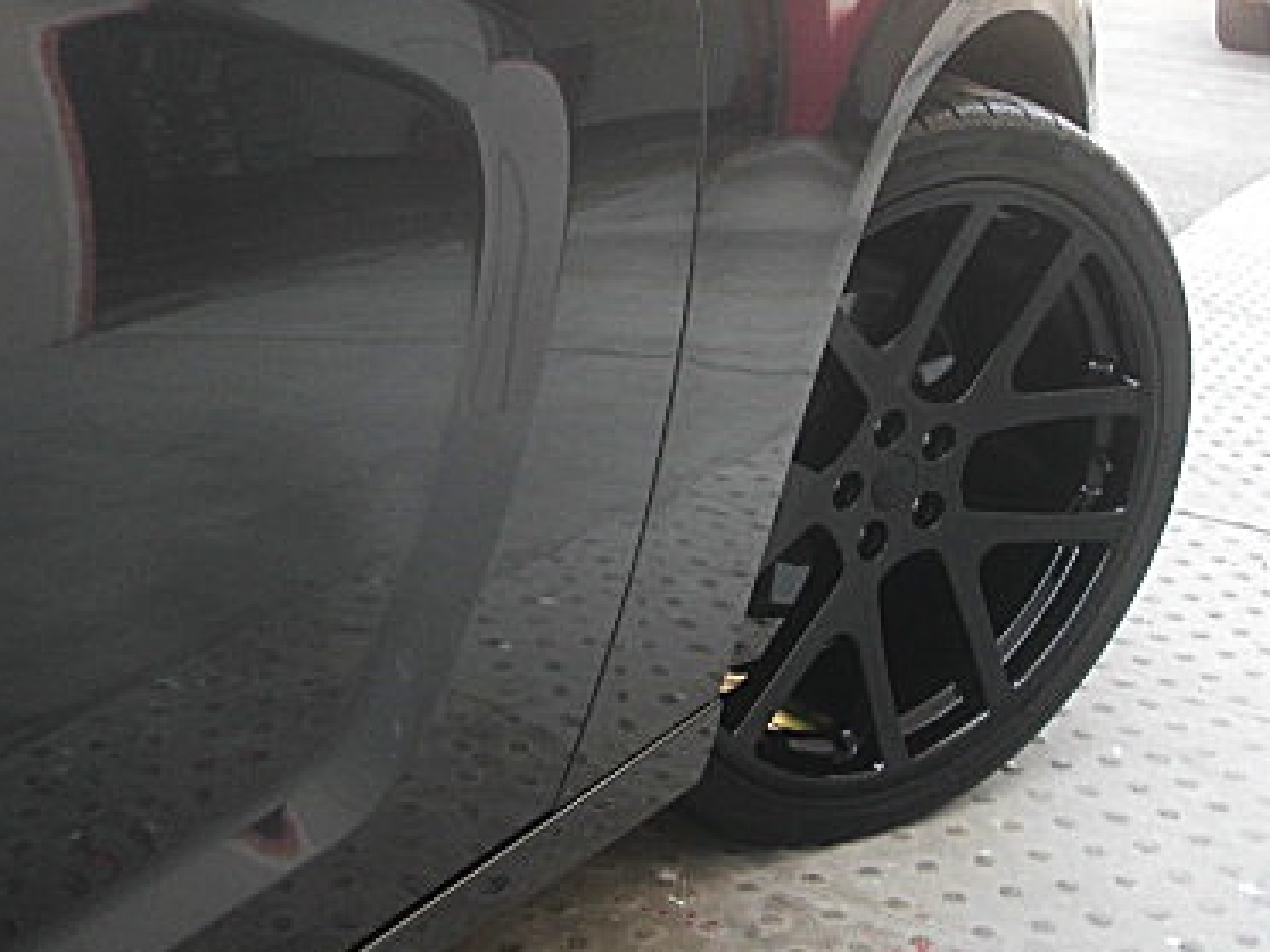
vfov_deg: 23.6
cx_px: 587
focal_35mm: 62
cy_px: 375
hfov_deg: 31.2
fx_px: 2275
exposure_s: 1/100
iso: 100
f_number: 2.8
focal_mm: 6.3
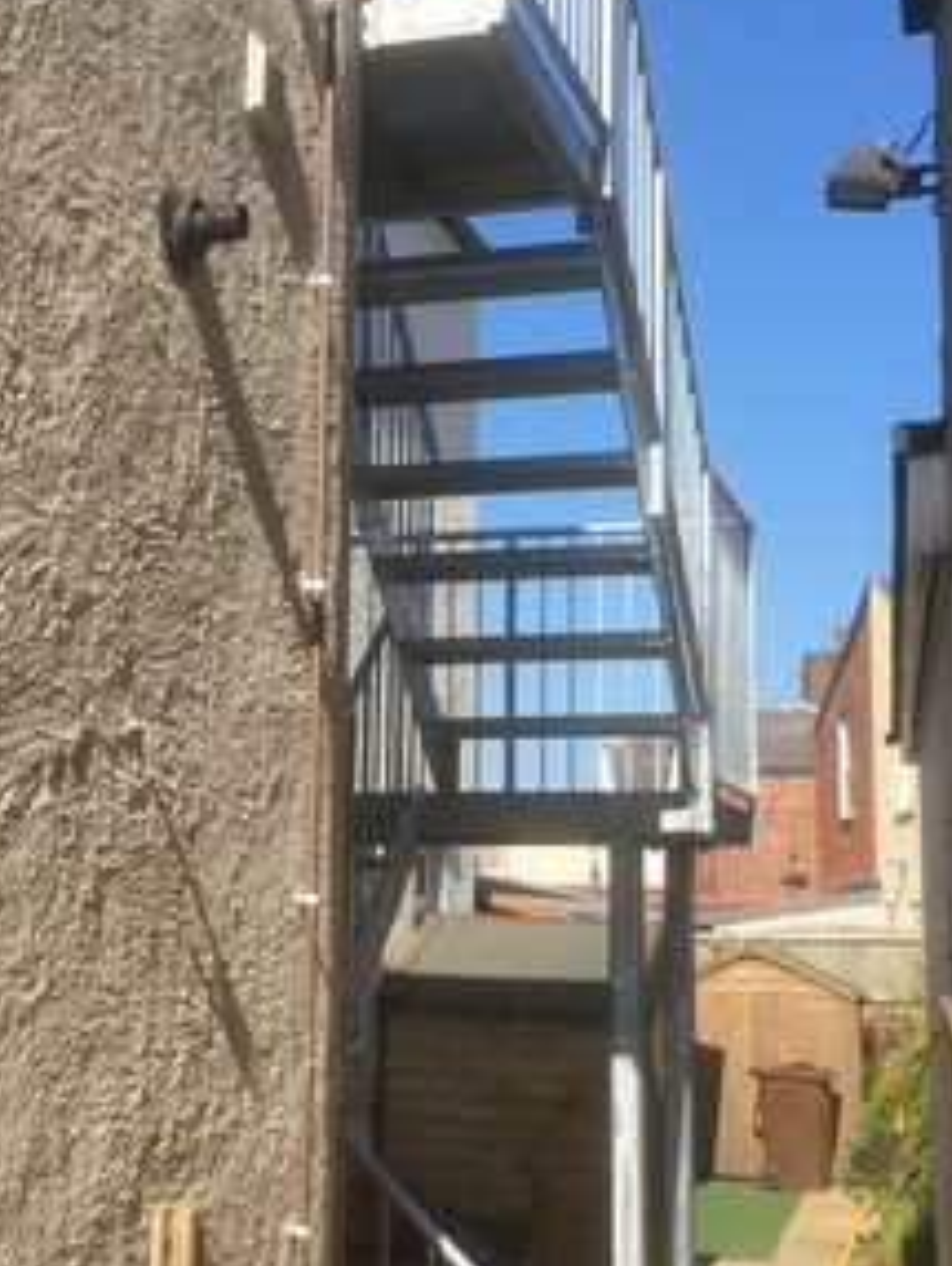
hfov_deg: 27.1
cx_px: 461
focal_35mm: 54
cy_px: 618
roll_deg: -0.9
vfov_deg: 35.5
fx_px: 1977
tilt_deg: +8.6
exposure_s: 1/1131
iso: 25
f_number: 2.2
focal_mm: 4.15
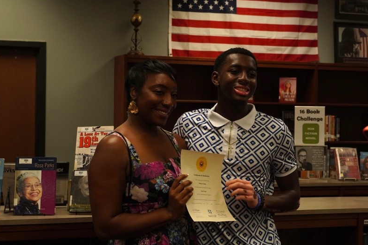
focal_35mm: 84
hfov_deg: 24.3
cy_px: 108
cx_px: 196
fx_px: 855
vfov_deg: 16.3
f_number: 5
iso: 640
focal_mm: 43
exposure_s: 1/125
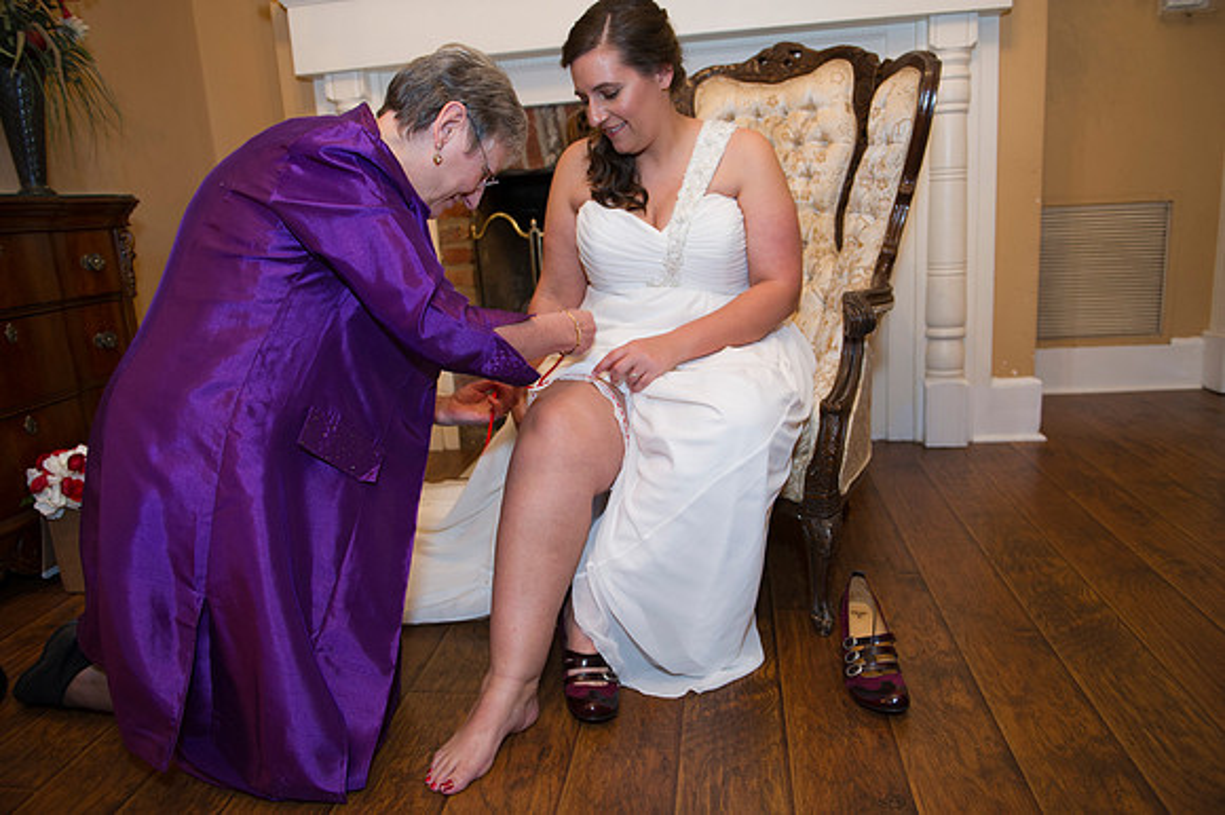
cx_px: 612
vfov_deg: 49.5
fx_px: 884
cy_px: 408
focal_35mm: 26
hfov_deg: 69.4
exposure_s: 1/50
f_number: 3.2
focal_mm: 26
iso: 800
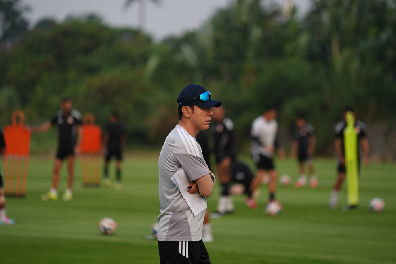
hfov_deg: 10.3
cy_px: 132
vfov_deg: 6.9
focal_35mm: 200
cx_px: 198
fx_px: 2200
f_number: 2.8
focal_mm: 200
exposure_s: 1/1600
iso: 200
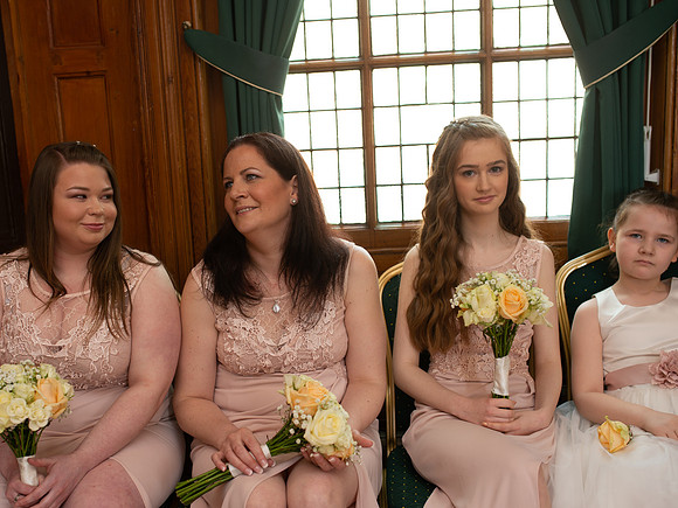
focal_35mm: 44
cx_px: 289
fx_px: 865
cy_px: 296
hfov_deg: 42.7
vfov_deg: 32.7
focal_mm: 35
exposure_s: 1/100
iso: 160
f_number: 2.8
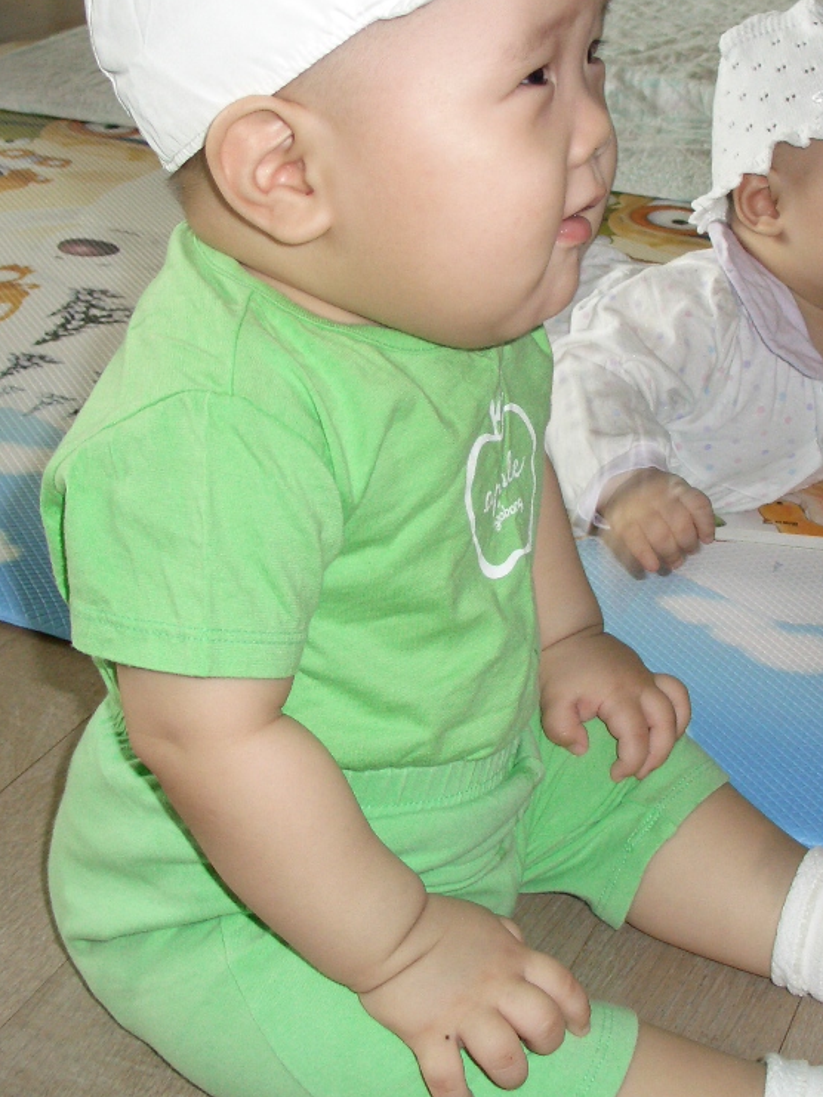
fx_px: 1806
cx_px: 487
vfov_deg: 33.7
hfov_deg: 25.6
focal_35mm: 57
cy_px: 454
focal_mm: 7.1
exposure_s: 1/60
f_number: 2.8
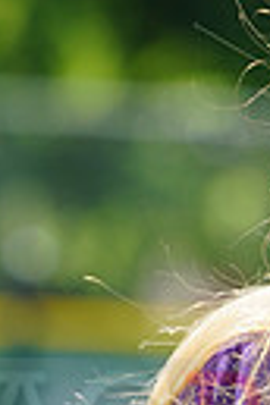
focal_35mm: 1352
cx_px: 518
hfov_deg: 1.0
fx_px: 15209
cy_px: 402
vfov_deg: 1.5
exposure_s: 1/200
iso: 200
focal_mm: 300
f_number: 9
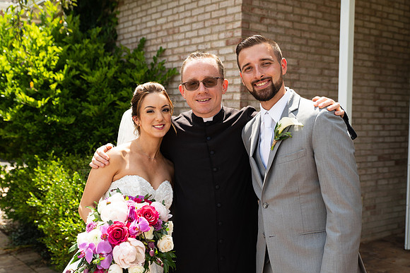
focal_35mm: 44
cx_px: 205
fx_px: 501
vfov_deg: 30.5
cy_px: 136
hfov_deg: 44.5
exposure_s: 1/400
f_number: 4
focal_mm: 44
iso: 125
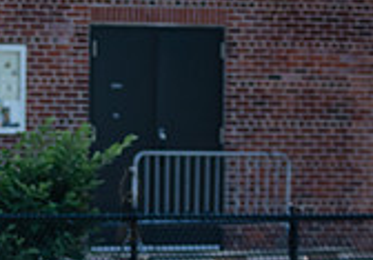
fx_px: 6114
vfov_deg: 2.4
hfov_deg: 3.5
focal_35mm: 582
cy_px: 409
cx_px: -118
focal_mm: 135
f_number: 4
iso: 400
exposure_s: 1/2000
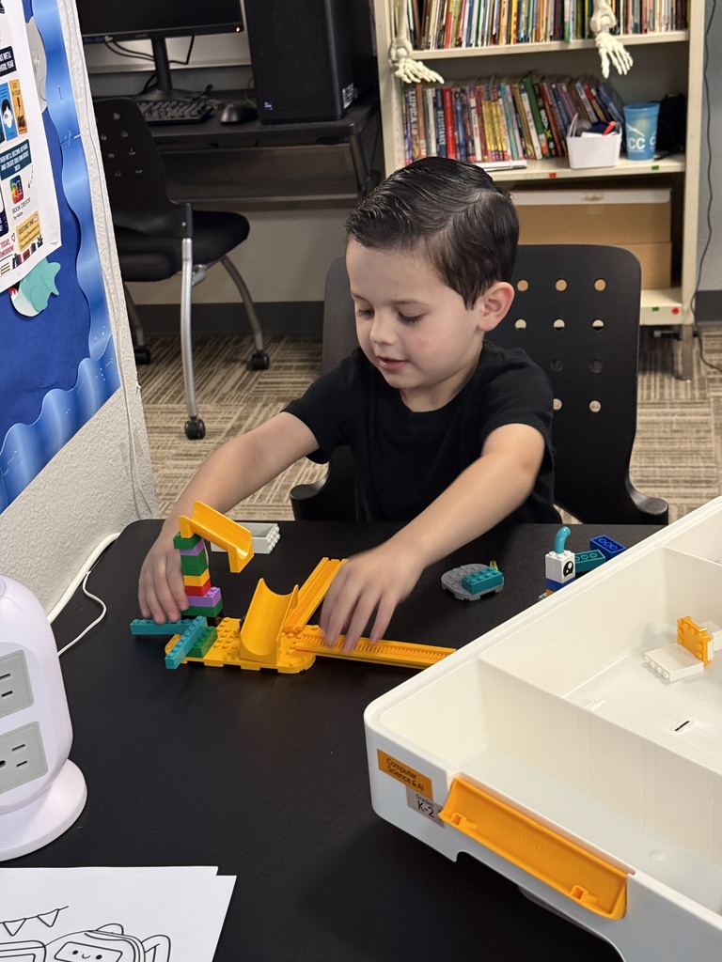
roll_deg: +2.3
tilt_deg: -24.1
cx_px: 361
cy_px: 481
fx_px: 1335
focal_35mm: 48
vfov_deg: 39.7
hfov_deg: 30.3
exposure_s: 1/40
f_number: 1.78
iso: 320
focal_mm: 6.76
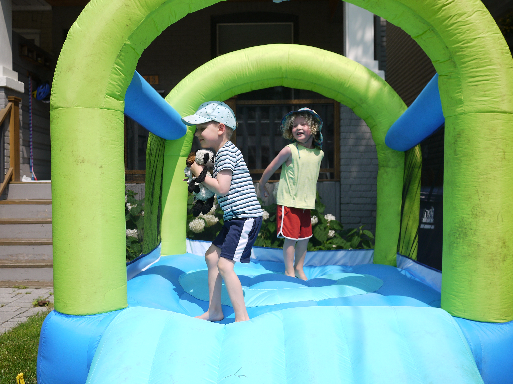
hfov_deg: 46.8
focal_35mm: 40
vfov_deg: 36.0
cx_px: 256
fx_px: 593
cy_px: 192
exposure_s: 1/2500
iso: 100
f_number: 2.8
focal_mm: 20
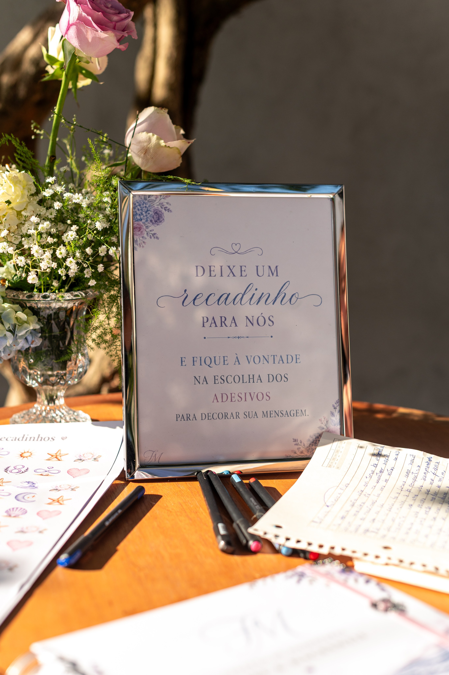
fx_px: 937
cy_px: 338
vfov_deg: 39.6
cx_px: 224
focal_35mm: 50
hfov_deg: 27.0
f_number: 2.8
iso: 200
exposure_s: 1/1600
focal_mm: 50
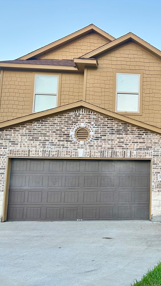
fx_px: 266
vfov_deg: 56.6
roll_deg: -0.6
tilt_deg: +7.4
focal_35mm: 35
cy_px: 143
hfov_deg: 31.4
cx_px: 158
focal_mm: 6.86
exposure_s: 1/121
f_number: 1.78
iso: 100
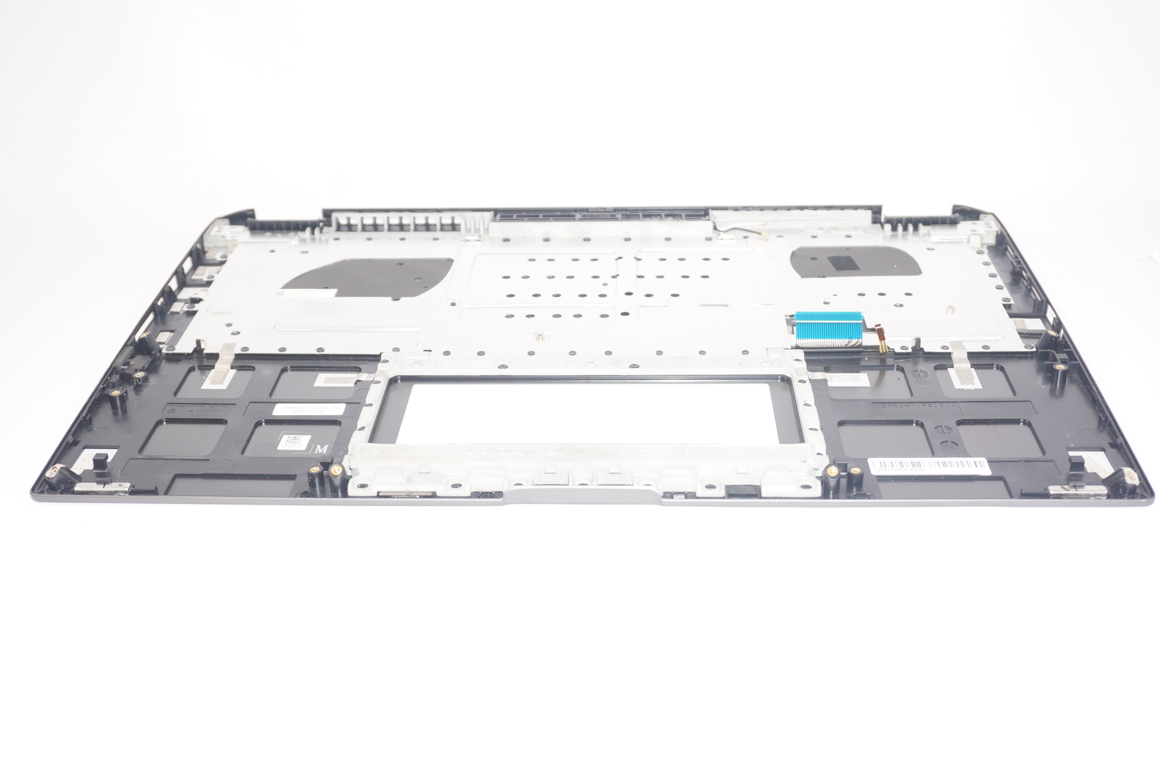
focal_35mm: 40
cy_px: 386
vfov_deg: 33.0
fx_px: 1304
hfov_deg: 48.0
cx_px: 580
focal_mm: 27
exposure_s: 1/160
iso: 400
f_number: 5.6
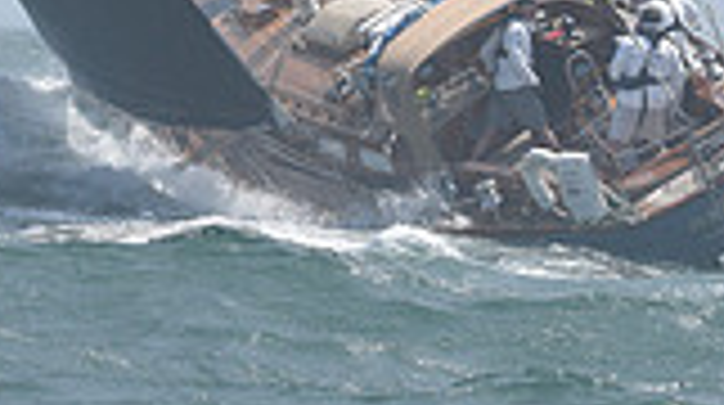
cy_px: -828
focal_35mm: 265
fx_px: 5080
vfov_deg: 4.4
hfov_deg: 8.1
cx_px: 83
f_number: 10
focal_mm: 70
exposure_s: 1/1000
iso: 320
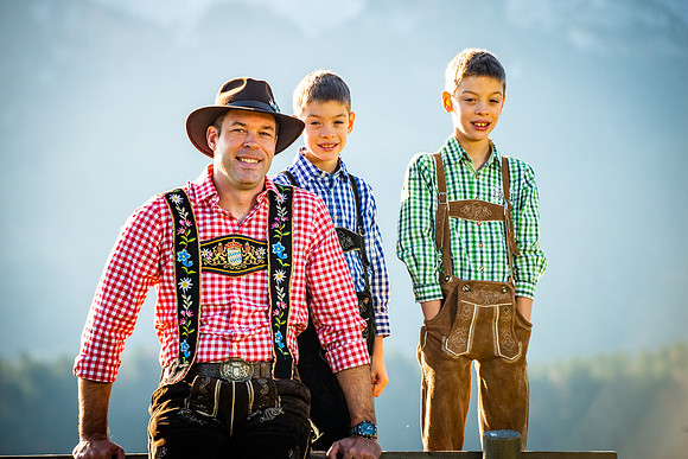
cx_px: 344
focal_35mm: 175
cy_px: 230
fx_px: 3345
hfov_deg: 11.7
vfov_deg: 7.9
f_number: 6.3
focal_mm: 175
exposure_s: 1/320
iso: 100
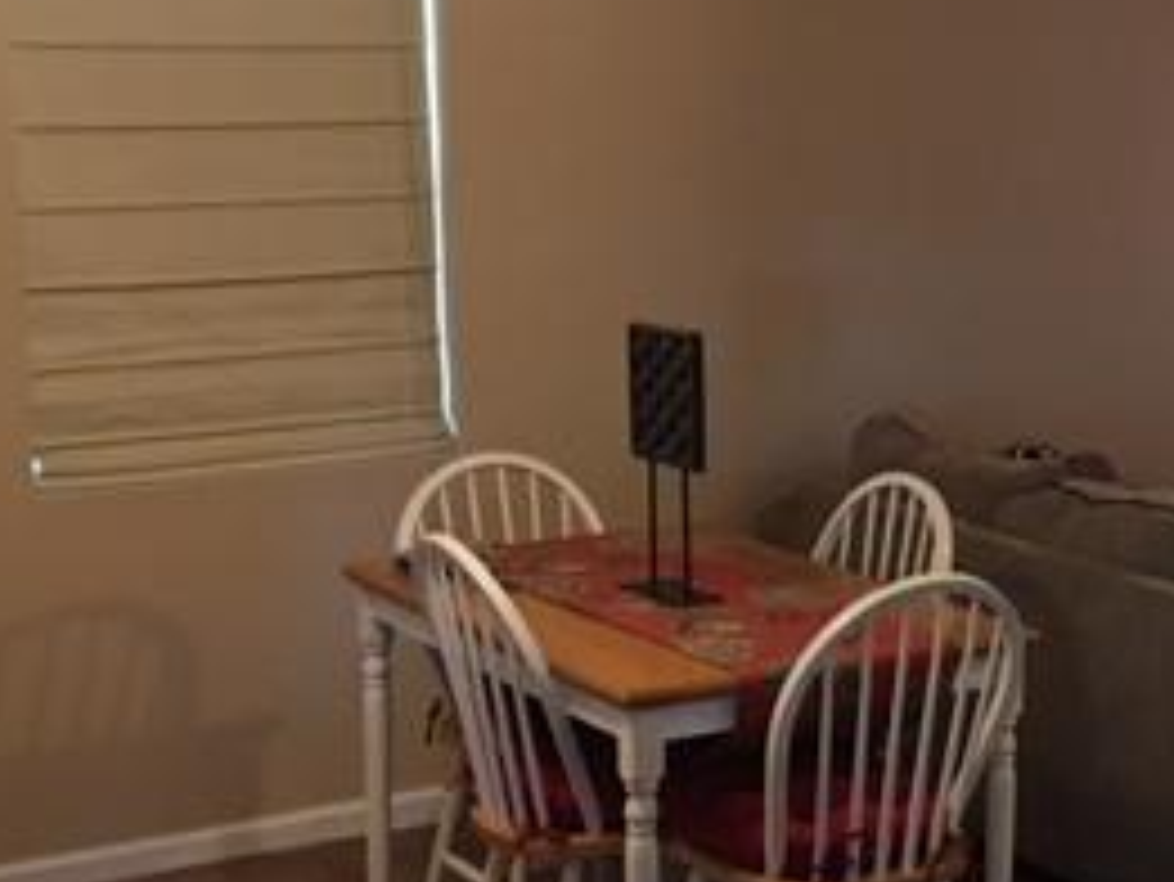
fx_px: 2409
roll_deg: +0.6
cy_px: 360
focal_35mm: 71
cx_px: 1125
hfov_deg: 26.2
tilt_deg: -5.2
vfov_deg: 20.7
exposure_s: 1/4
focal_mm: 4.15
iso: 50
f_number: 2.2
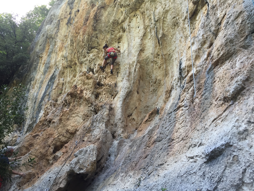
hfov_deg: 61.7
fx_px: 213
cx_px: 127
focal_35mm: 29
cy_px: 96
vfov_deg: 48.2
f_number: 2.2
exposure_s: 1/100
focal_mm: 4.15
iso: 32
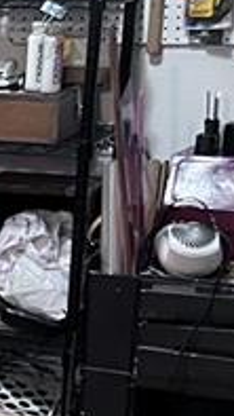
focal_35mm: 147
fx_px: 1619
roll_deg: +1.1
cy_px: 238
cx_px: -797
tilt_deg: -11.1
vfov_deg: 14.6
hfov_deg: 6.3
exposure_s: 1/60
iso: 400
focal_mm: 5.1
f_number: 1.6
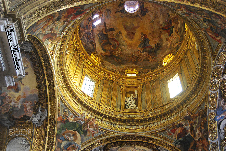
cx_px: 113
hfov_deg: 46.3
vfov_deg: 32.0
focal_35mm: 42
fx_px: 264
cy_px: 76
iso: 1100
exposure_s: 1/30
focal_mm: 28
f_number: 4.2
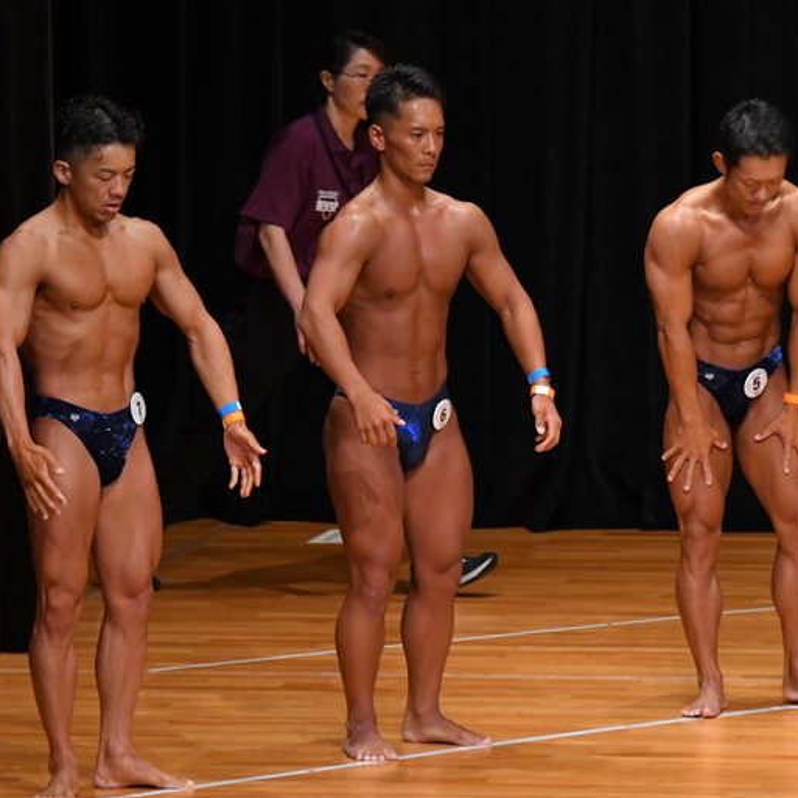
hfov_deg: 4.8
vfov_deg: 4.8
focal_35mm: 366
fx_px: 9546
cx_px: 315
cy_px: 400
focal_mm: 190
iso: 4000
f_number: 5.6
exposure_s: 1/400
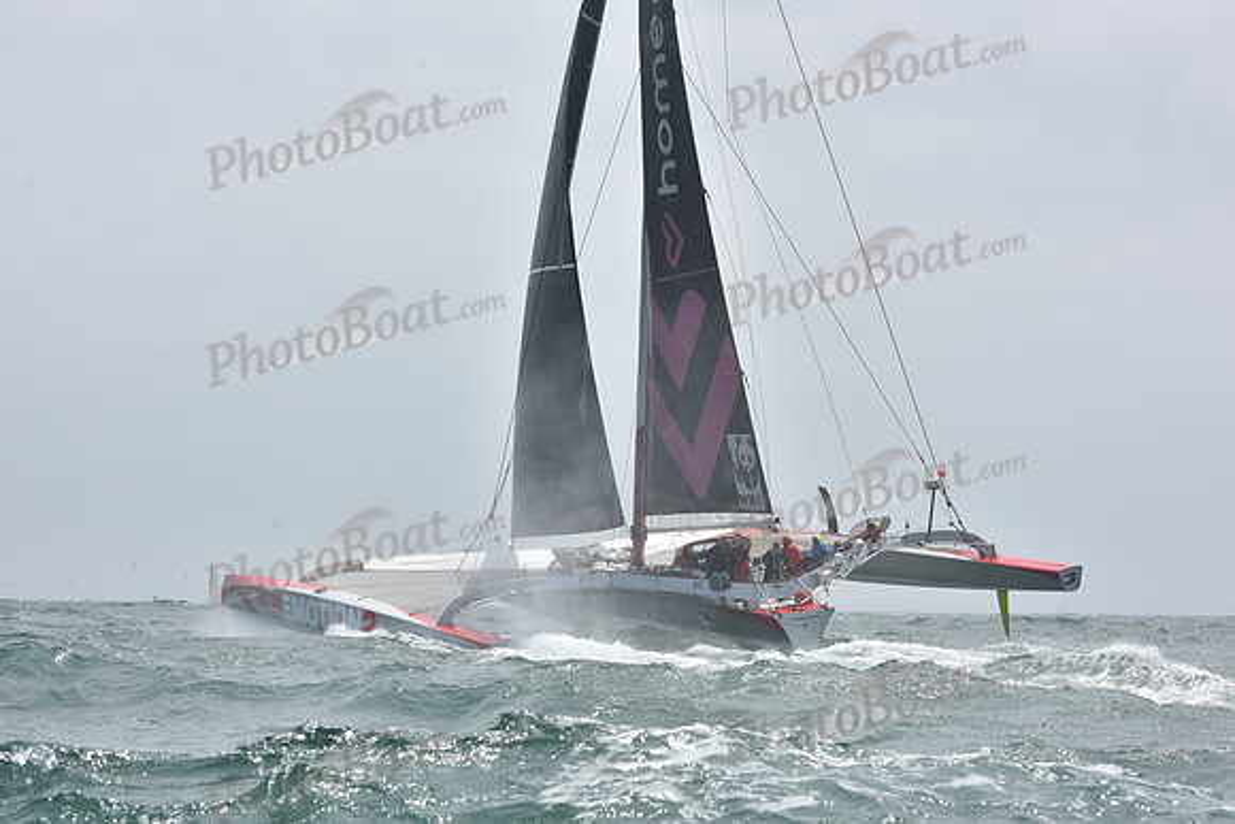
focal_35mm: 70
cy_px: 412
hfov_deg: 28.8
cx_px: 618
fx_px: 2402
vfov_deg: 19.5
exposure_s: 1/1000
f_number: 10
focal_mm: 70
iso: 320
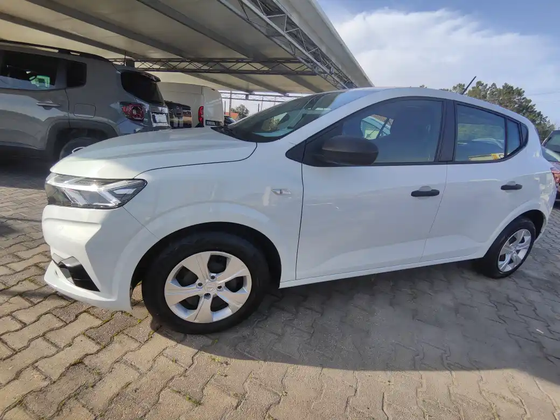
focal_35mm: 16
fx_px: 259
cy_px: 210
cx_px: 280
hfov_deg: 94.5
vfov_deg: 78.1
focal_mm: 2.13
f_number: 2.4
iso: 50
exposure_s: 1/787
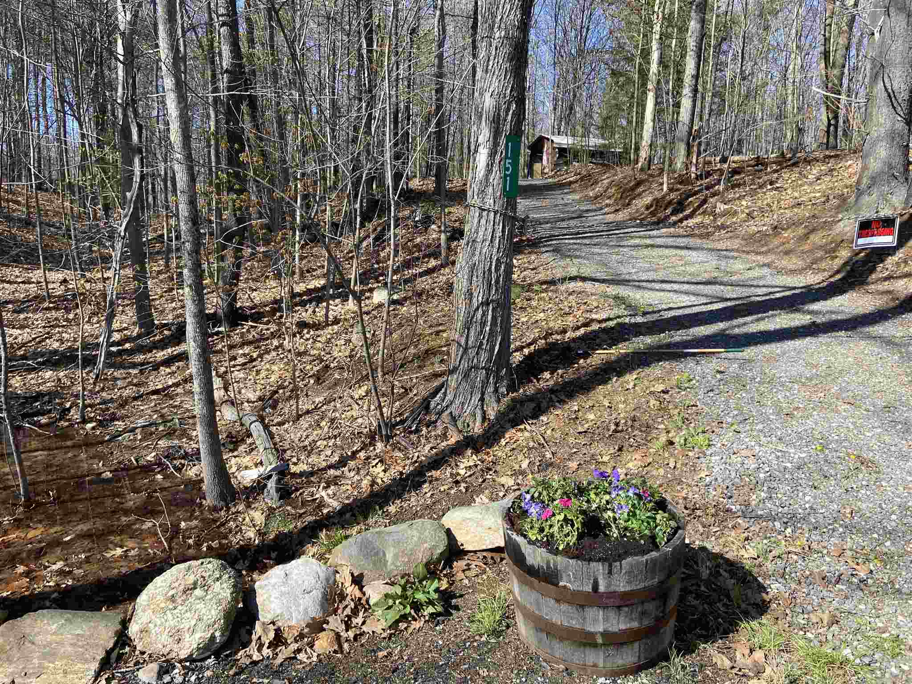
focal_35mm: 26
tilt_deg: -8.8
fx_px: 685
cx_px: 456
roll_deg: -0.6
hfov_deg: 67.3
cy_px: 342
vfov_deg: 53.1
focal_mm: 4.25
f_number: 1.8
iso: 32
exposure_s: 1/1063
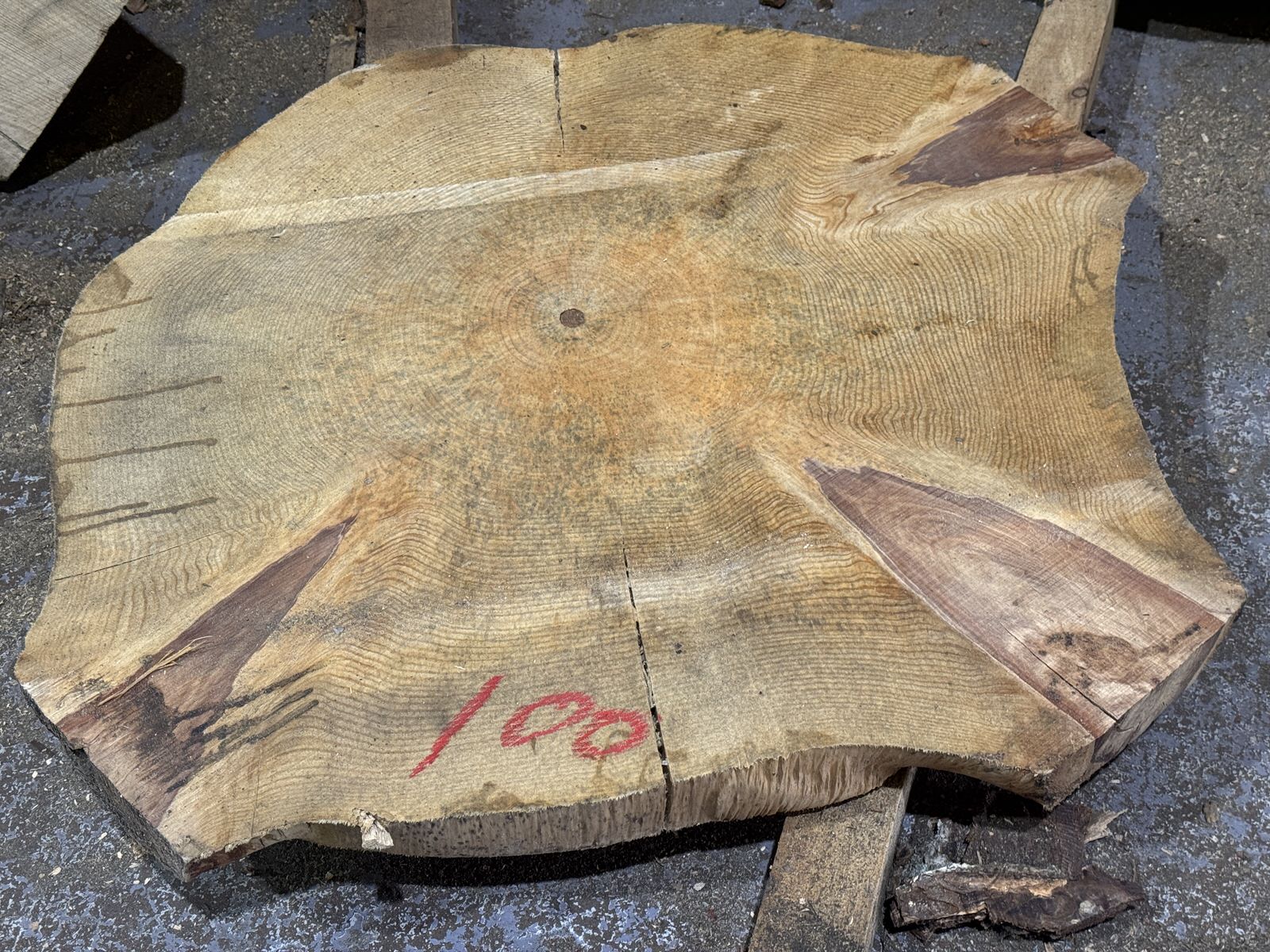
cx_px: 635
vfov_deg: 30.3
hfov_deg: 39.7
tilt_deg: -50.0
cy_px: 476
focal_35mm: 48
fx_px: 1761
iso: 160
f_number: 1.78
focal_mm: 6.76
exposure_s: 1/50
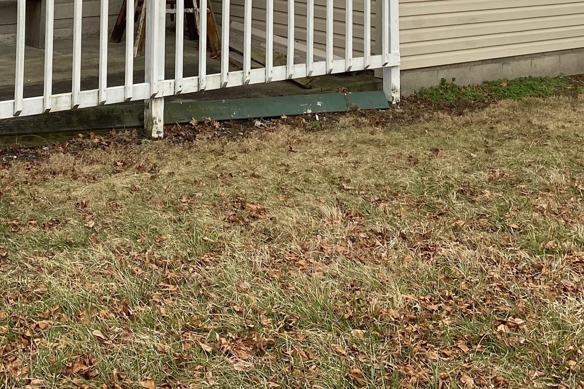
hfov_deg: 28.4
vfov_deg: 17.5
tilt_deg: +3.6
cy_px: -169
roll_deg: -0.2
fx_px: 1152
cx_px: 265
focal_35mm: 71
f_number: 1.8
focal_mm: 4.25
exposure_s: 1/362
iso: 32
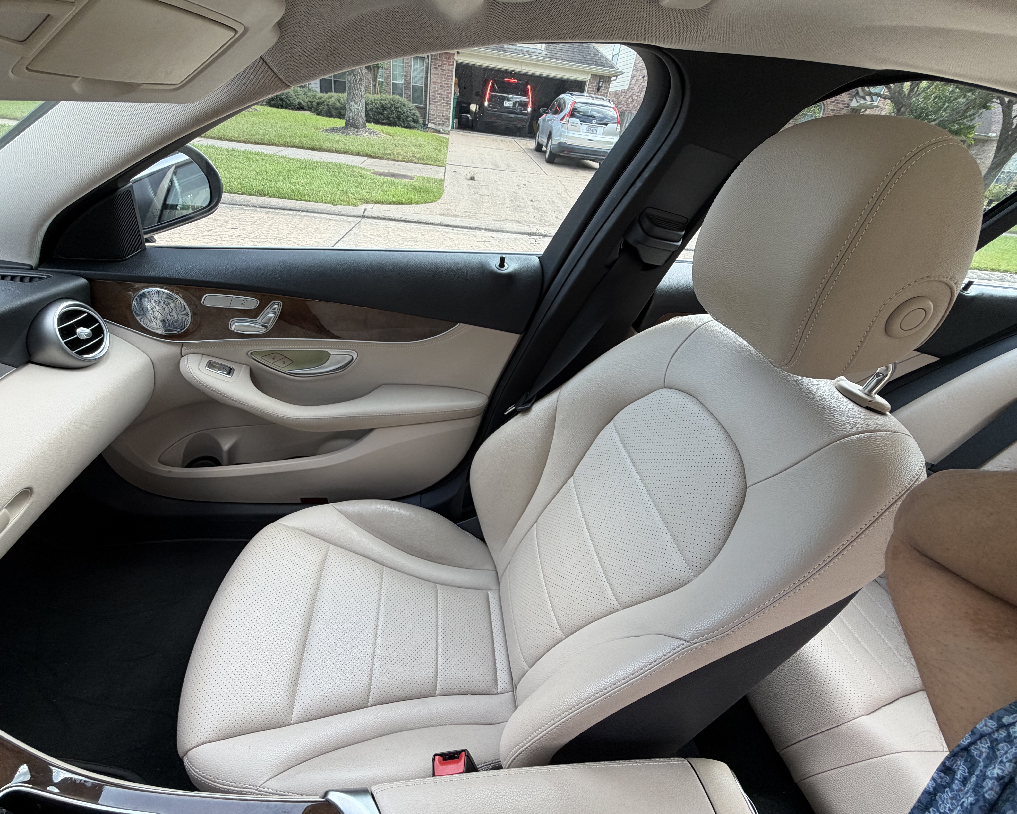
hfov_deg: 96.7
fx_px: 451
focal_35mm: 15
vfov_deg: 84.0
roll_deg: -7.3
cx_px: 478
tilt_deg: -31.5
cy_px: 400
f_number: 2.2
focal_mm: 2.22
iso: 64
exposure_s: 1/121
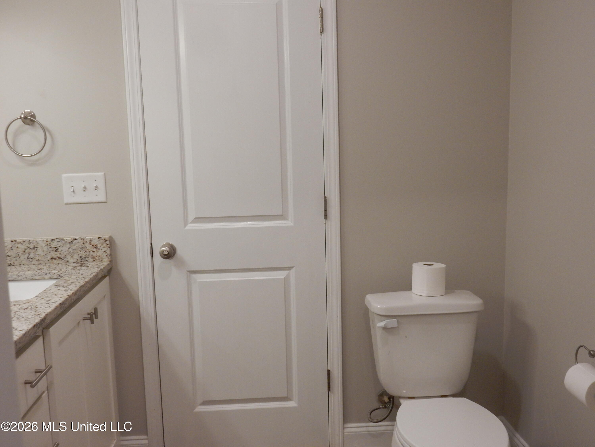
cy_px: 224
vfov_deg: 39.7
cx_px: 298
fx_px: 619
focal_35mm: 36
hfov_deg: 51.4
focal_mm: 6.4
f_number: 4
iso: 250
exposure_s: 1/30
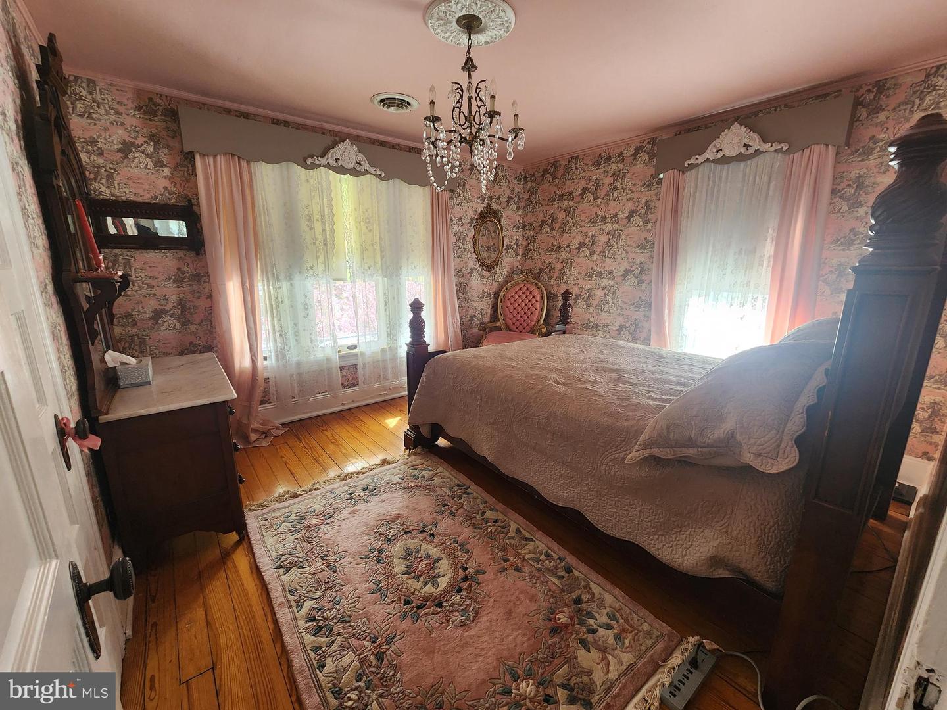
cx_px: 474
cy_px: 355
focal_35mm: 13
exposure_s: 1/60
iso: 200
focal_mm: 2.2
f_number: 2.2
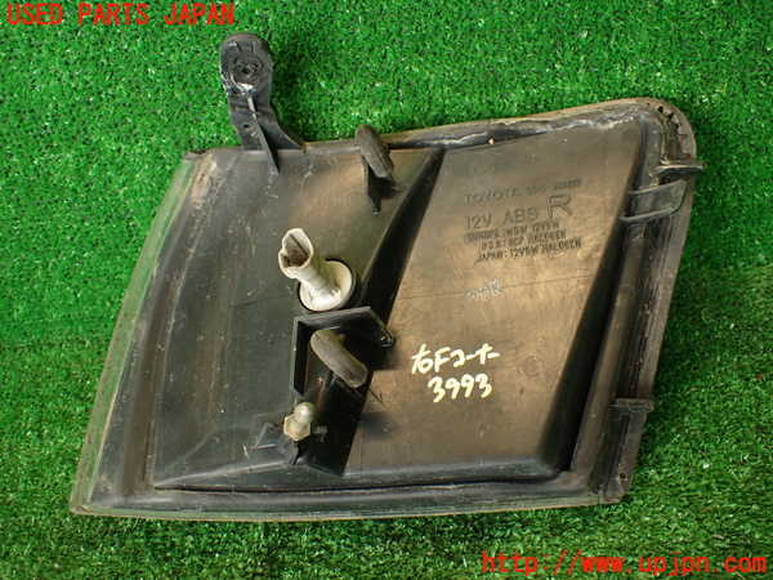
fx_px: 715
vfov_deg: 44.2
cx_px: 386
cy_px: 290
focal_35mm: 32
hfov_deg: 56.8
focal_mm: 5.79
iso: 200
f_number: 2.4
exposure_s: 1/50
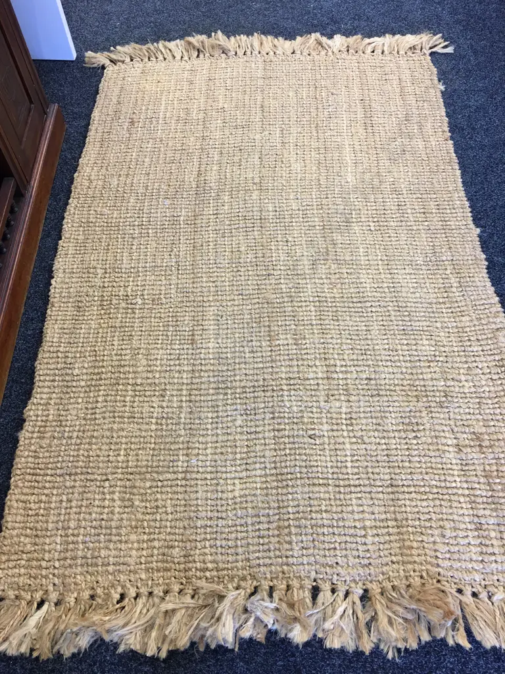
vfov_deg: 61.7
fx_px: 564
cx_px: 252
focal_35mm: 29
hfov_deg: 48.2
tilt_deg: -56.1
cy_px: 337
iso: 50
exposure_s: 1/17
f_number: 2.2
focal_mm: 4.15
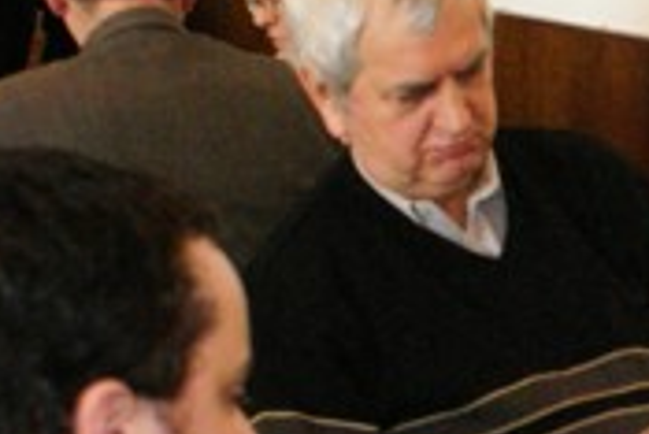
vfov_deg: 10.2
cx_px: 961
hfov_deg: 14.5
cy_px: 523
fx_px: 2382
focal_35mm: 132
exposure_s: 1/50
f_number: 4
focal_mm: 22
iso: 1600
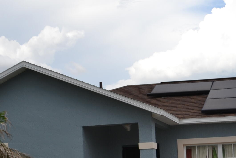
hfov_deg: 23.2
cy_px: 188
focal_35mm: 85
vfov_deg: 15.5
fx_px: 557
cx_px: 216
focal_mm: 20
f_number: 9
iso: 100
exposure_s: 1/200
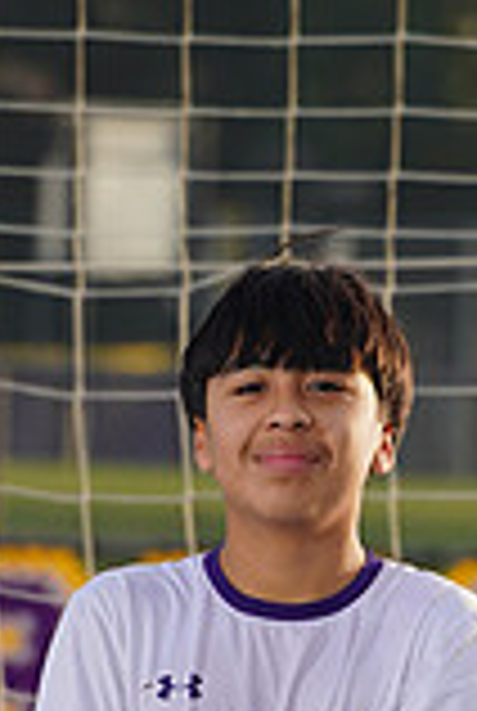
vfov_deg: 2.4
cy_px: 1251
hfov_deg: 1.6
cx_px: 56
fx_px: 17037
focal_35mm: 861
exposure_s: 1/200
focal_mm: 235
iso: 100
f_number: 8
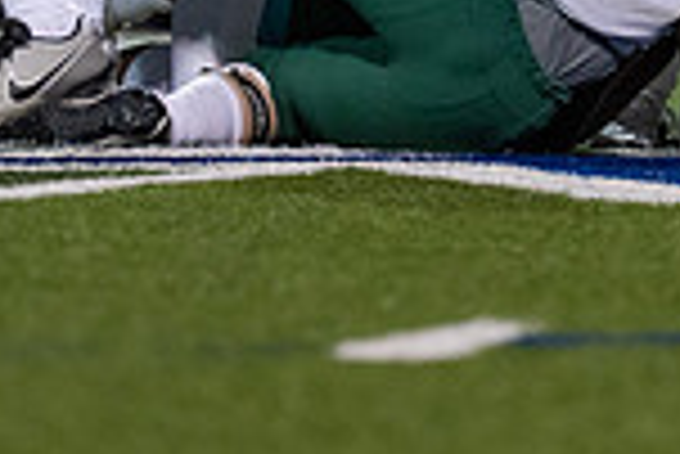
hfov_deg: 1.9
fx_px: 20306
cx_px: 548
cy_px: -366
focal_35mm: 1074
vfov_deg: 1.3
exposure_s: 1/1000
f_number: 2.8
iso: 2500
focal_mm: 200
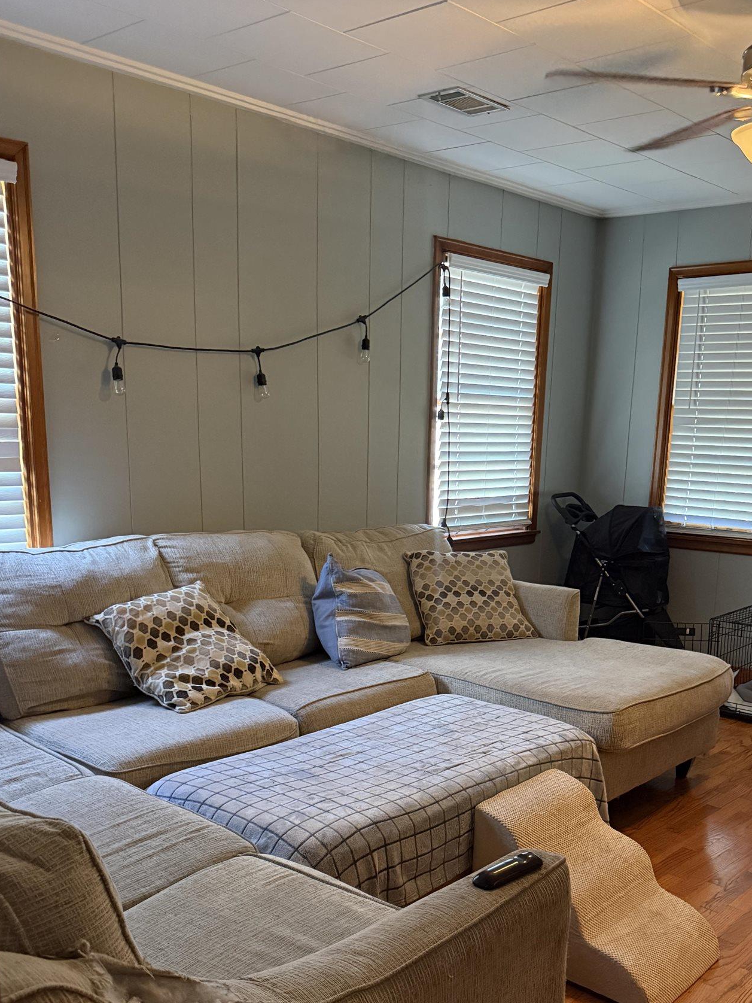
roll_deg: -1.0
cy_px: 639
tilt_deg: -12.4
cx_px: 437
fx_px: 956
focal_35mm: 33
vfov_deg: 54.6
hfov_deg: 42.8
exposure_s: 1/60
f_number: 1.78
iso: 800
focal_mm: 6.76
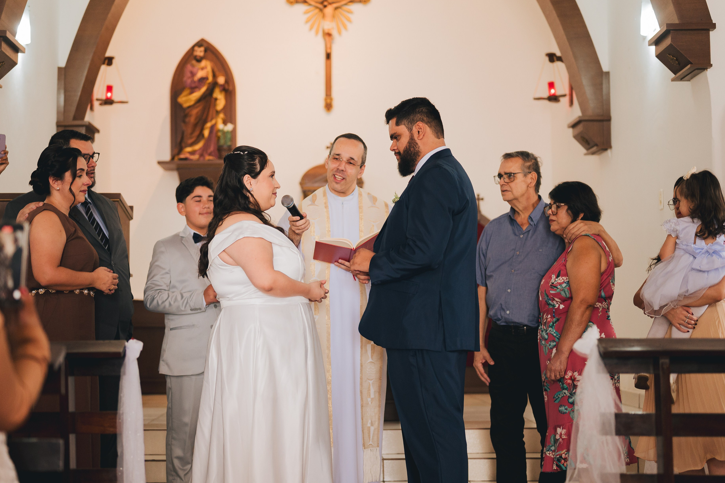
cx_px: 327
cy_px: 246
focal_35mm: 59
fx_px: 1188
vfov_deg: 23.0
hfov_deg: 33.9
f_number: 1.8
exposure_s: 1/320
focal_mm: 50
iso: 1600
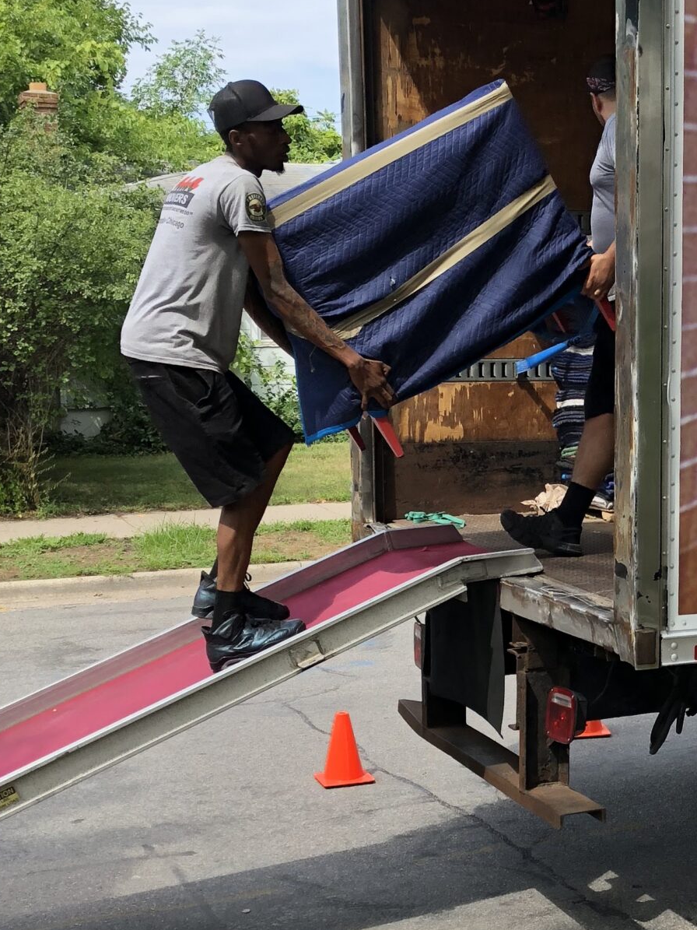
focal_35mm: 60
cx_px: 661
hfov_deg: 23.6
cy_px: 567
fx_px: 1611
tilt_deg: -8.1
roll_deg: +0.3
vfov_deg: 32.1
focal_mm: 3.99
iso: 20
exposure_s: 1/401
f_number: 1.8
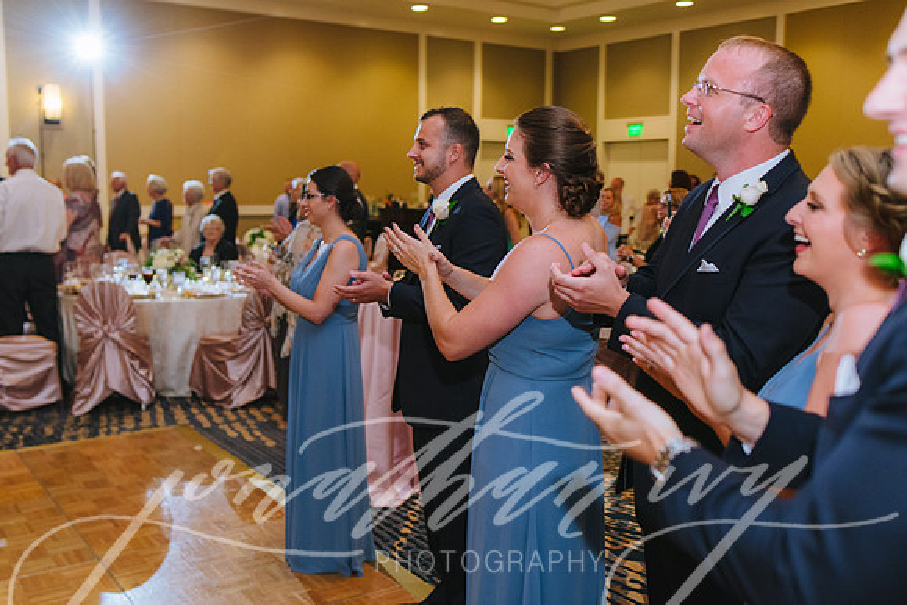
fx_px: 882
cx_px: 454
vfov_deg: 37.9
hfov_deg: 54.4
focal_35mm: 35
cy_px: 302
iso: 1600
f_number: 2.8
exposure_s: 1/125
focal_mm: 35
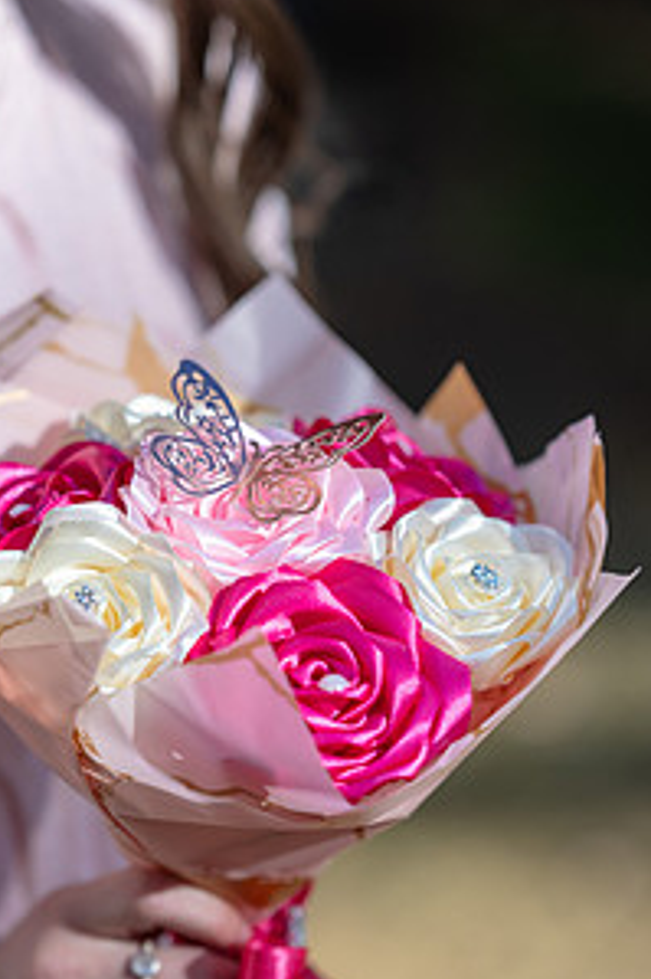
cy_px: 527
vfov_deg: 16.0
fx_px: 3476
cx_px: 209
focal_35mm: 128
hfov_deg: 10.7
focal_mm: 85
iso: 100
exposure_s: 1/4000
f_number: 2.2
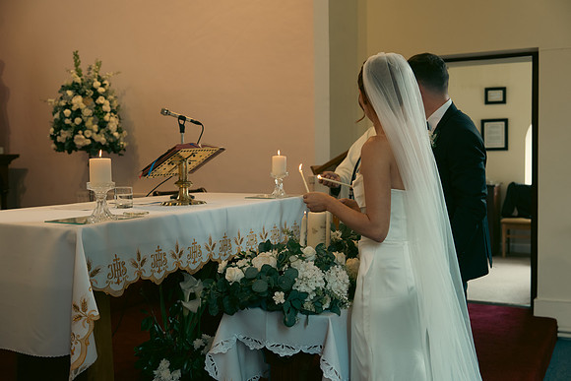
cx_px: 286
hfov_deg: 47.4
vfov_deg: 32.6
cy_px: 190
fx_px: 650
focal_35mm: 41
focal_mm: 41
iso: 1000
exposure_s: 1/200
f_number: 3.5
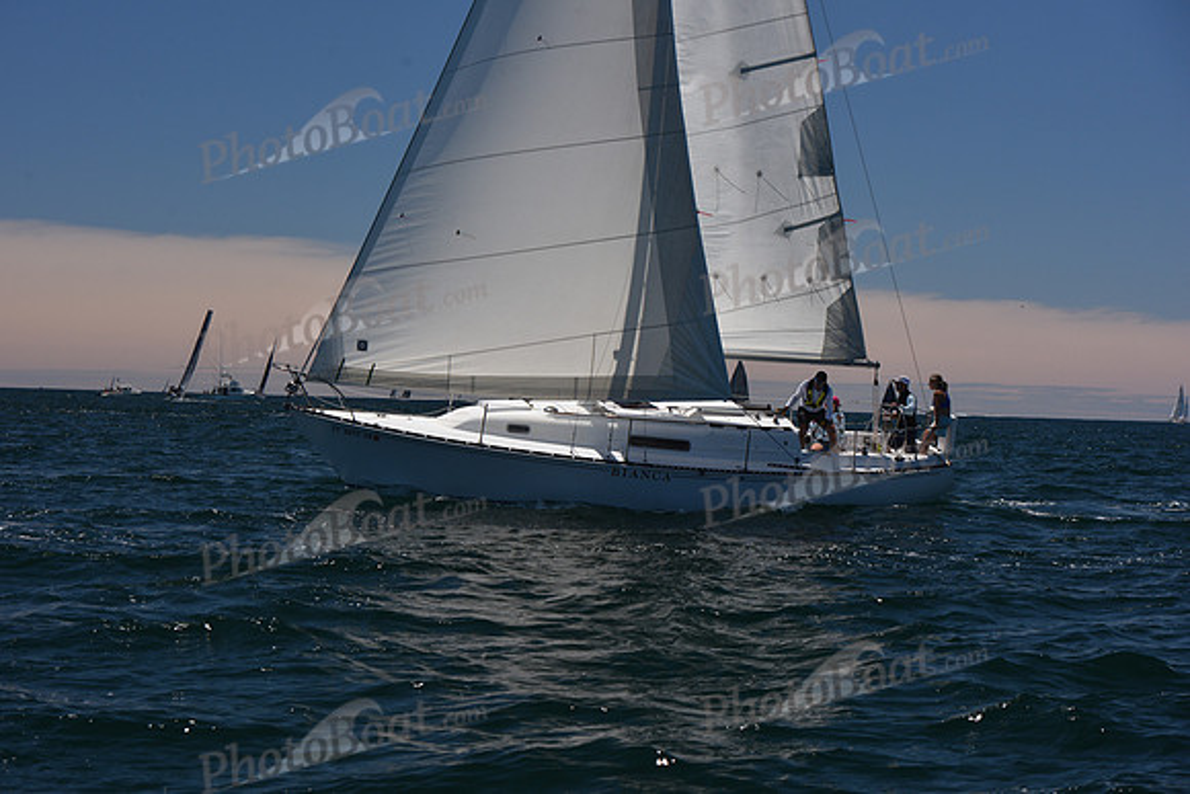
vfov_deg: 19.5
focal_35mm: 70
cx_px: 595
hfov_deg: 28.8
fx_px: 2314
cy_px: 397
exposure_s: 1/800
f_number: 9
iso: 250
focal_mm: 70
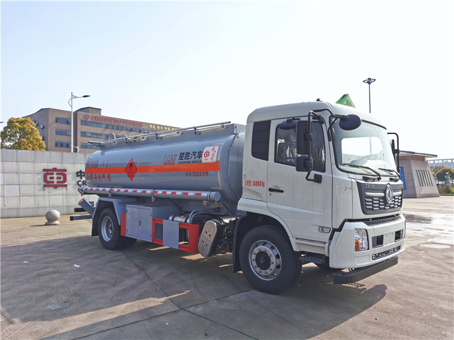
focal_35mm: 27
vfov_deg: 51.4
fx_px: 354
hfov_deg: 65.3
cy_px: 170
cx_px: 227
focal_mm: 5.56
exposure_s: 1/8333
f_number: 1.6
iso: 50
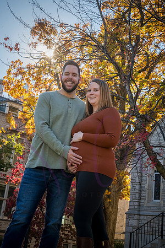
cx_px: 82
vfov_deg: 31.0
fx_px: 447
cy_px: 124
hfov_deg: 20.9
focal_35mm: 65
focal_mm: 65
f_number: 18
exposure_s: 1/160
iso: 640
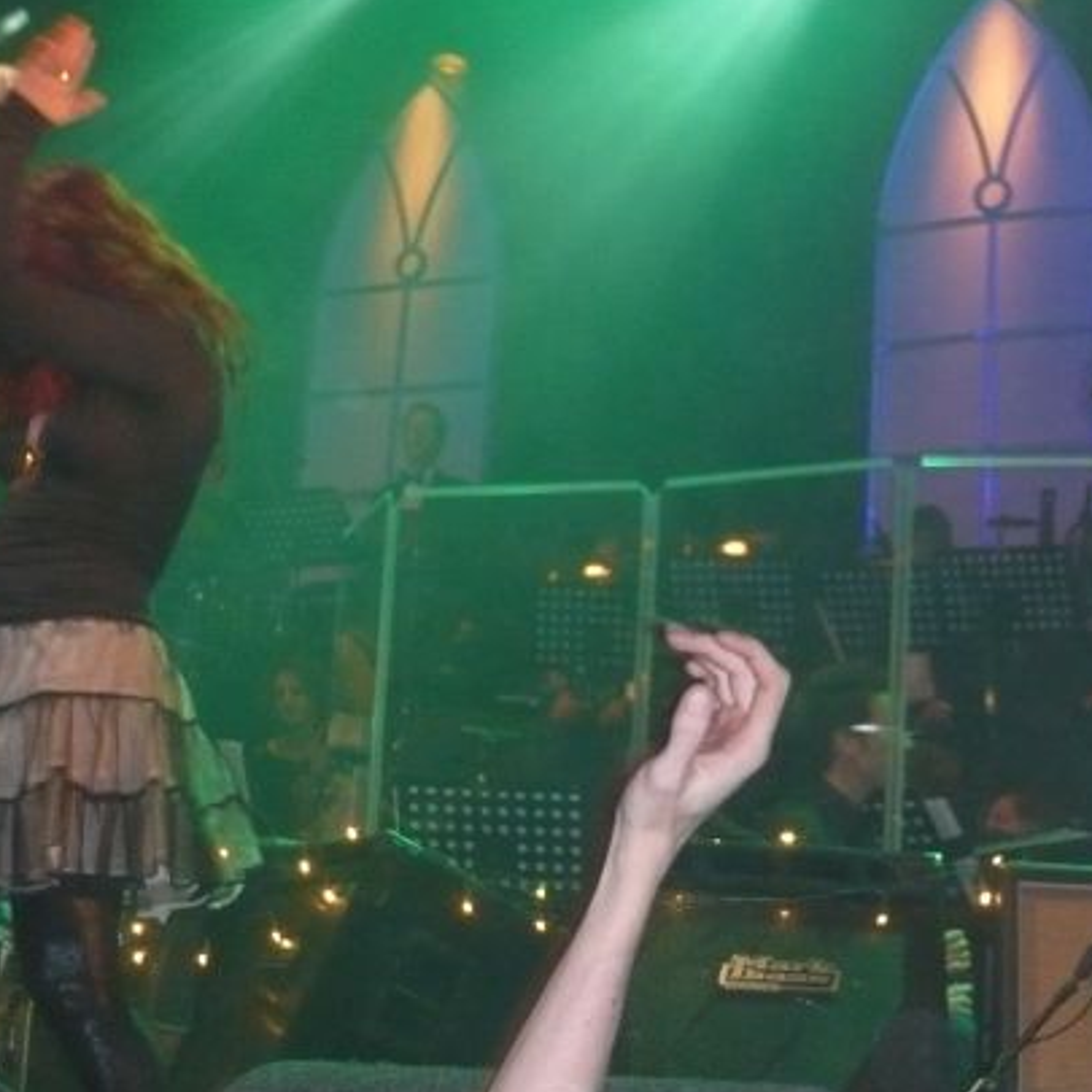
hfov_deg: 22.9
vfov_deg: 23.1
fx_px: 2677
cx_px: 785
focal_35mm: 75
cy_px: 577
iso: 320
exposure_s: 1/30
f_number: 3.4
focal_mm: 7
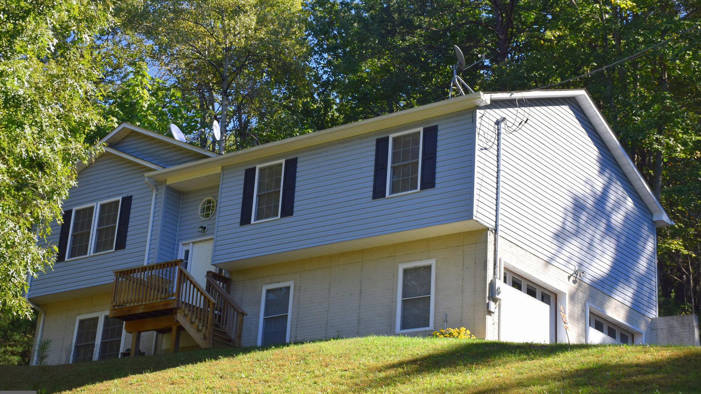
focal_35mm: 71
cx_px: 332
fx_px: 1320
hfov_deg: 29.7
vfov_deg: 17.0
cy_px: 166
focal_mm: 42
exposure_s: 1/250
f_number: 8
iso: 200
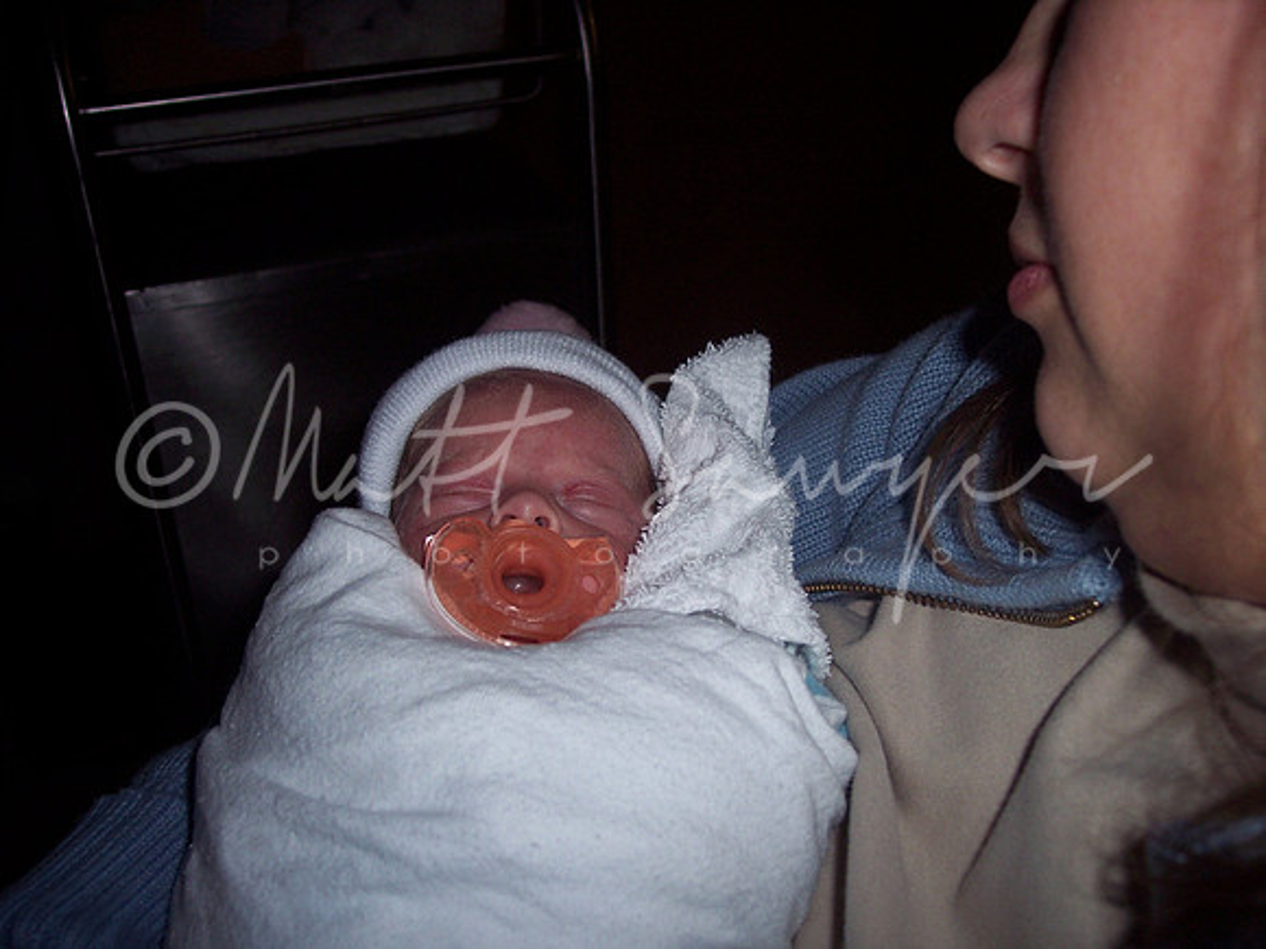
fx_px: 1426
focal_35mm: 39
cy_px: 474
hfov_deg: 47.9
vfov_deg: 36.8
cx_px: 633
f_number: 2.8
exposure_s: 1/60
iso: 100
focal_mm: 8
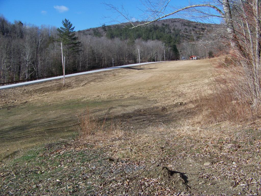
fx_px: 271
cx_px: 130
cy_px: 98
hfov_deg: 51.4
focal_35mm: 36
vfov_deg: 39.7
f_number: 4
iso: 69
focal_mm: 5.85
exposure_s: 1/640
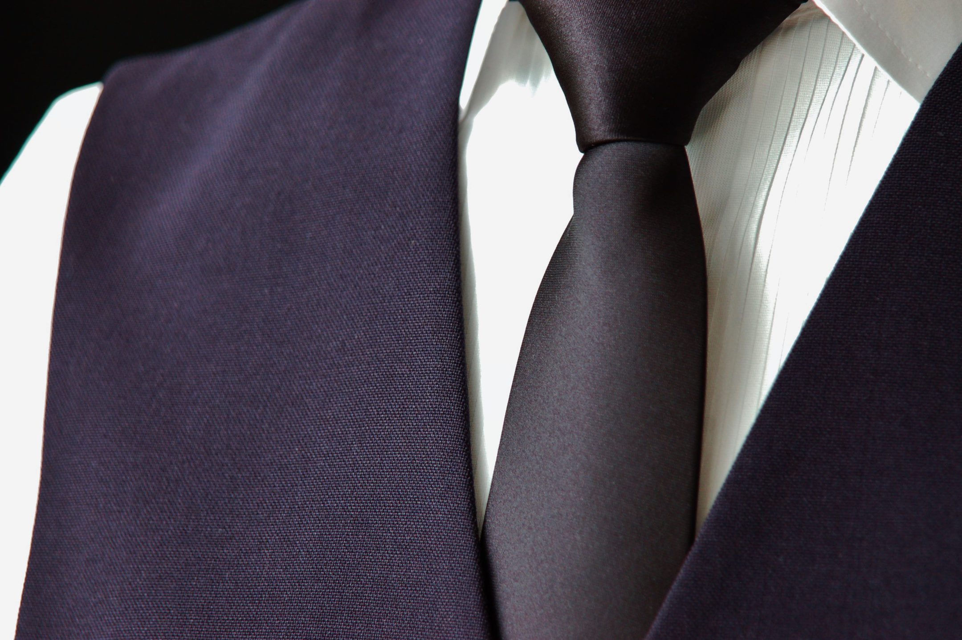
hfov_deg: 11.4
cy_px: 320
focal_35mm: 180
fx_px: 4806
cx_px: 481
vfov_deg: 7.6
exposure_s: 1/100
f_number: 5.6
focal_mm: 120
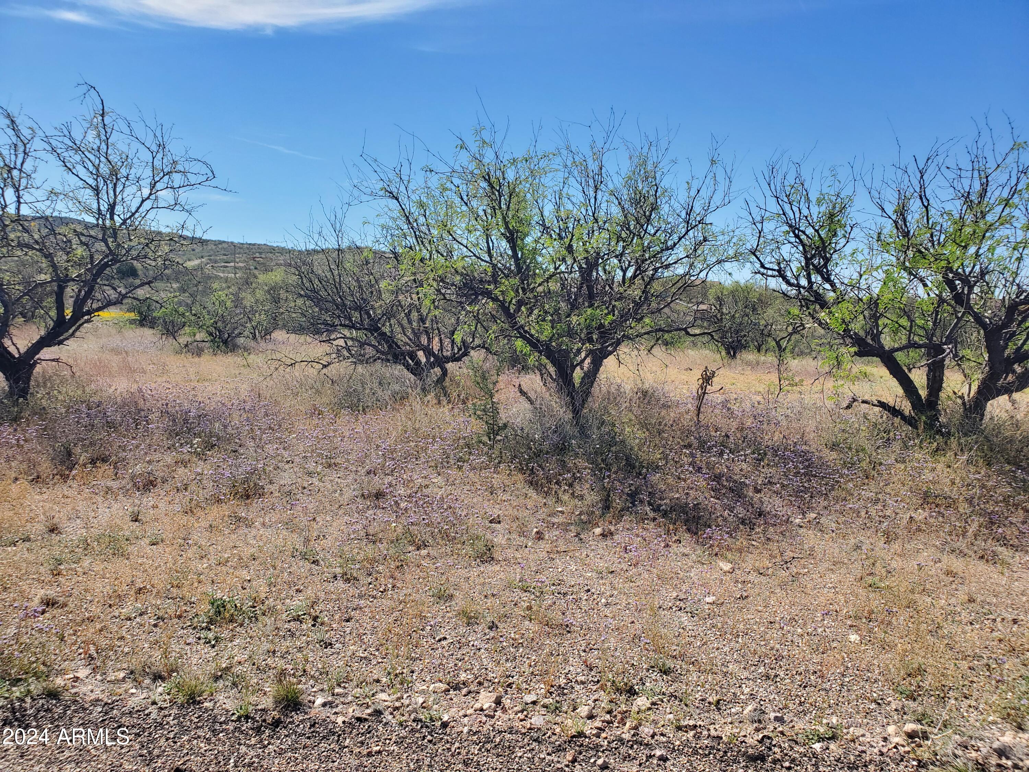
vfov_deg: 53.1
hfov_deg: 67.3
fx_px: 773
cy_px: 386
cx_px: 514
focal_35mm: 26
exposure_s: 1/1192
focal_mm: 4.3
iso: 50
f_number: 2.4
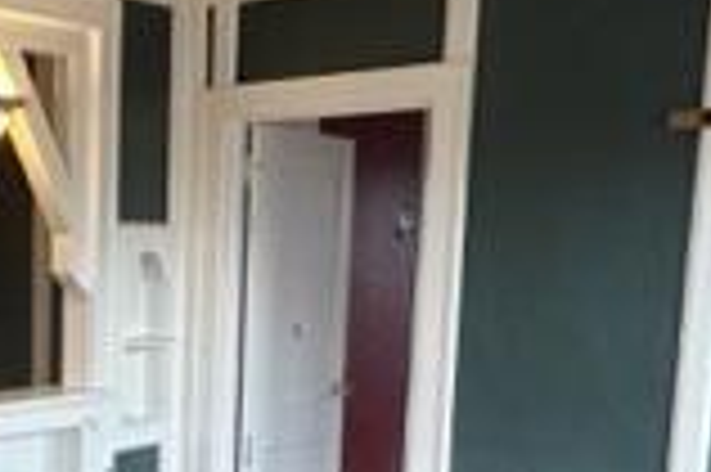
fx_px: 1164
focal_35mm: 59
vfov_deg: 22.4
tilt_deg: -10.2
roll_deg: -0.5
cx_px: -40
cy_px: 432
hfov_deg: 30.9
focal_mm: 2.22
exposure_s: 1/120
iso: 200
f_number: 2.2
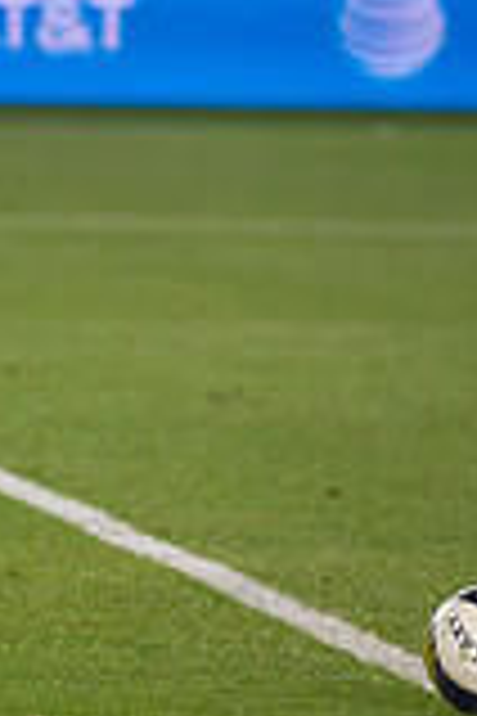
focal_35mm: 494
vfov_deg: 4.2
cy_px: 74
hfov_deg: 2.8
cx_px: -396
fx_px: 9817
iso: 1600
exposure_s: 1/2500
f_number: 2.8
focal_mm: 135
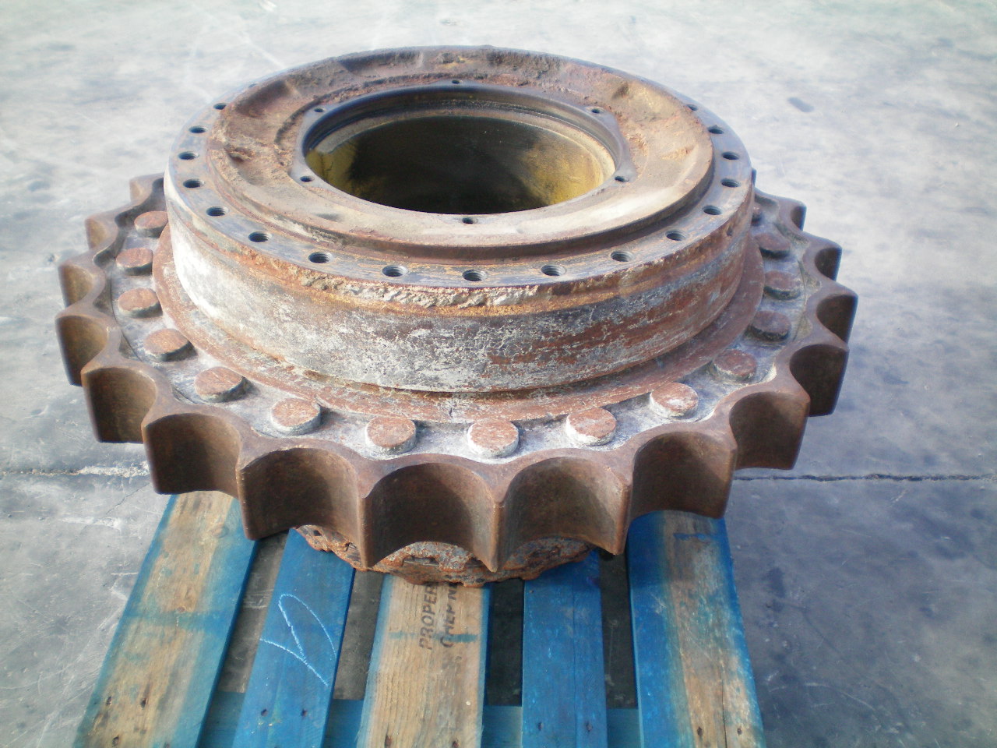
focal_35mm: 38
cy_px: 374
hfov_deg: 49.0
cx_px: 498
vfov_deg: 37.7
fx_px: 1094
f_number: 3.1
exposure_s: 1/100
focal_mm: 6.3
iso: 64
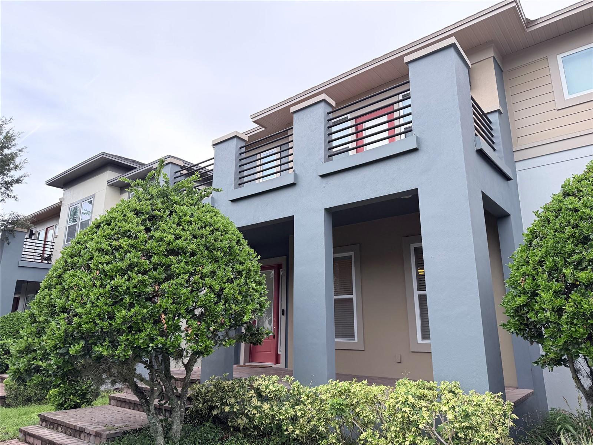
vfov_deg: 56.8
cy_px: 222
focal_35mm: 24
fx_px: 411
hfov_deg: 71.6
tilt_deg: +15.1
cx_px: 296
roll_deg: -0.2
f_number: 1.78
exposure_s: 1/1091
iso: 100
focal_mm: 6.76
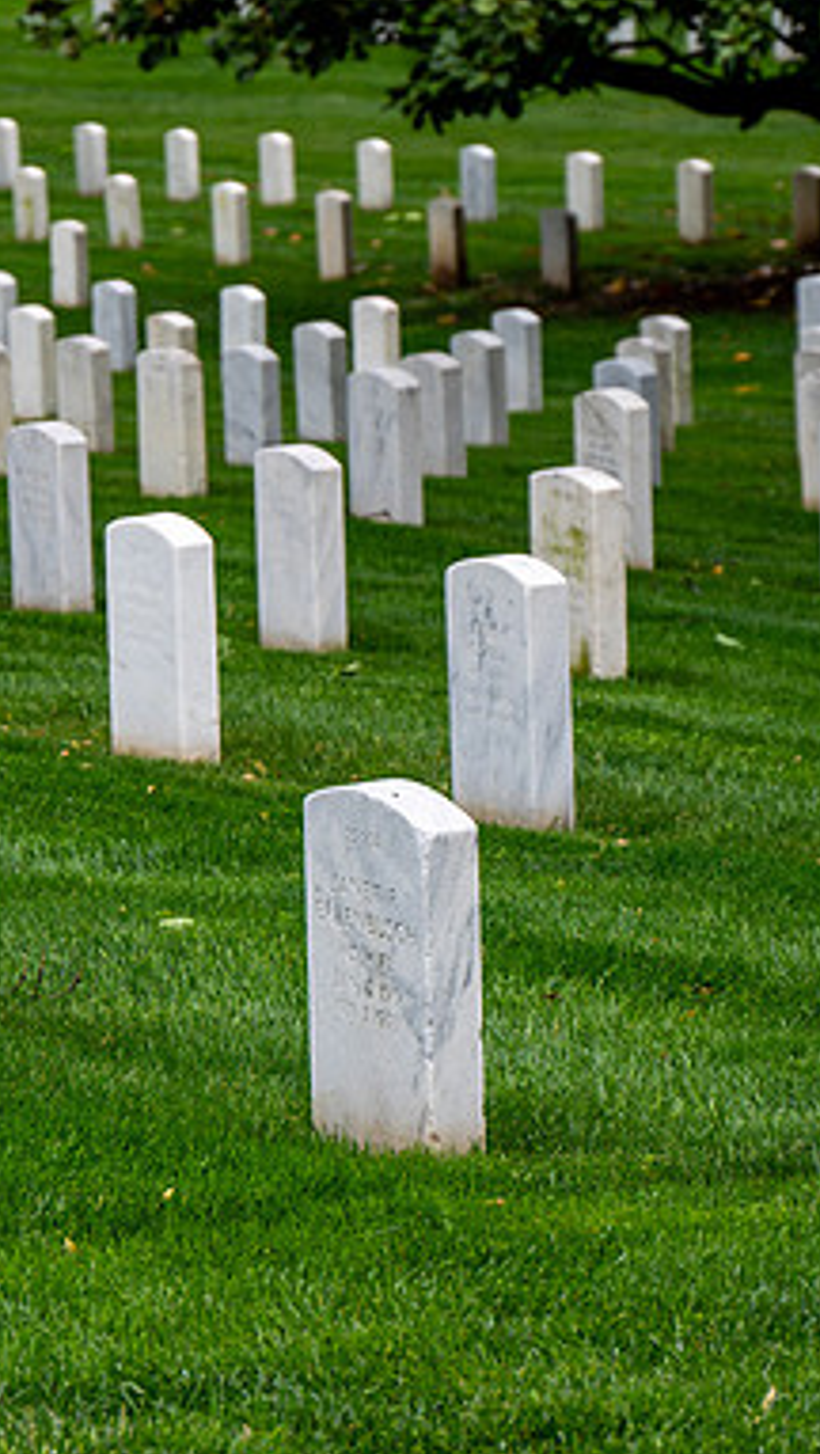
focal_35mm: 206
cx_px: 49
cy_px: 729
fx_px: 7947
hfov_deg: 5.9
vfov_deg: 10.5
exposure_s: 1/100
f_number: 6.3
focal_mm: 130
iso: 125
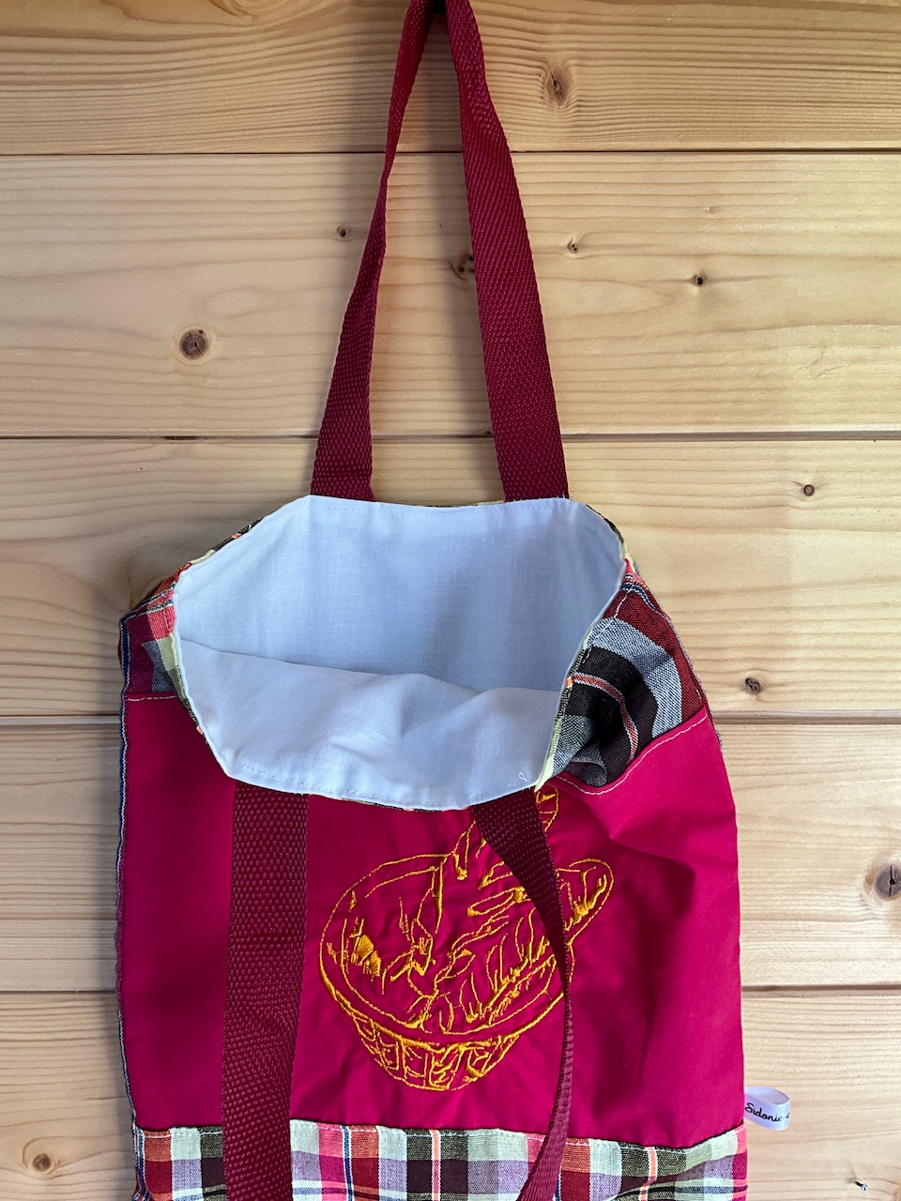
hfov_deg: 48.2
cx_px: 450
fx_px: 1006
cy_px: 600
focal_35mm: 29
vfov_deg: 61.7
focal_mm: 3
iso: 40
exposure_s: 1/100
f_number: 1.8
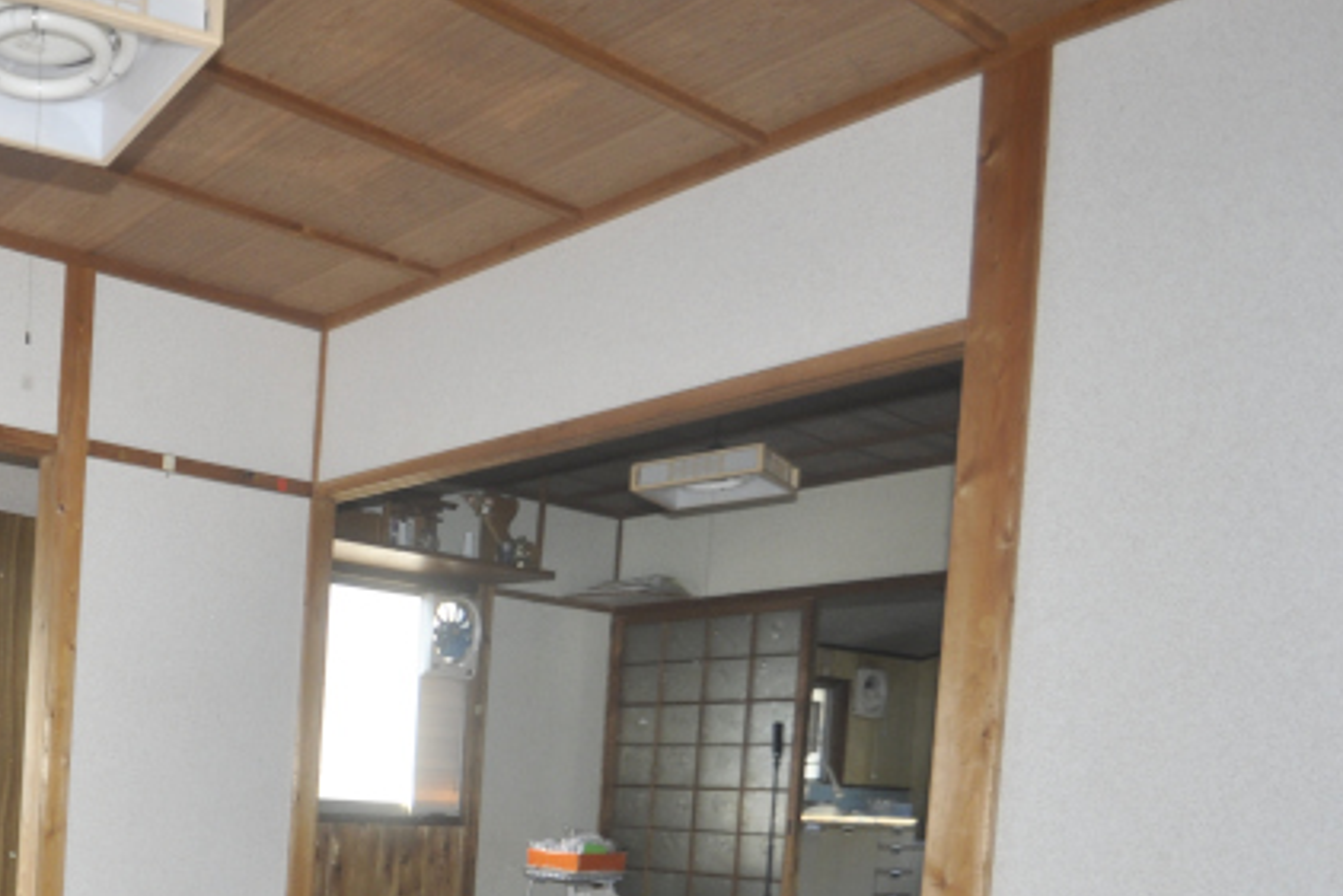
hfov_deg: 49.0
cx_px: 22
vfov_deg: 38.1
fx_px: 1194
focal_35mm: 32
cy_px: 823
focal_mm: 10
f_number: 4
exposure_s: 1/60
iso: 400
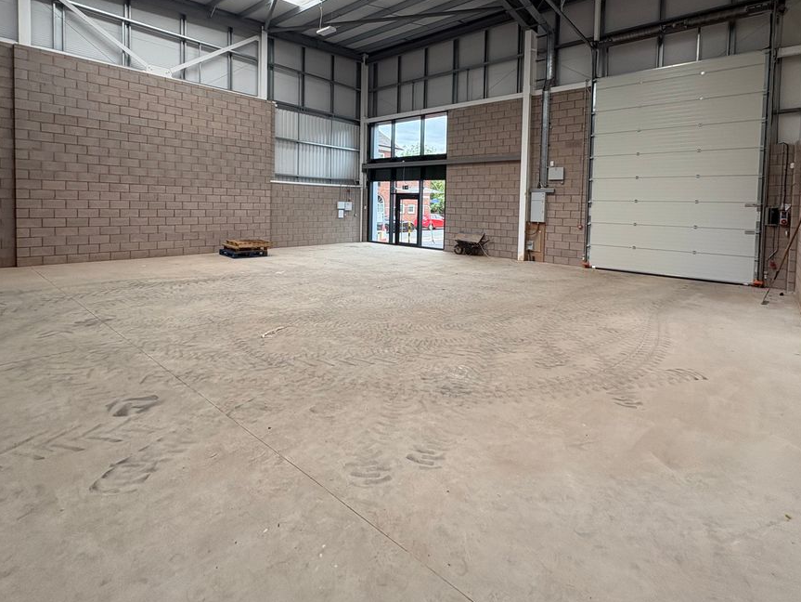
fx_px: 417
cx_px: 408
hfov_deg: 87.7
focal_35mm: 18
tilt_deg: -2.5
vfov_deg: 70.3
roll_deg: -0.8
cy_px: 220
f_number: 2.2
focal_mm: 2.22
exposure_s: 1/132
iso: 80
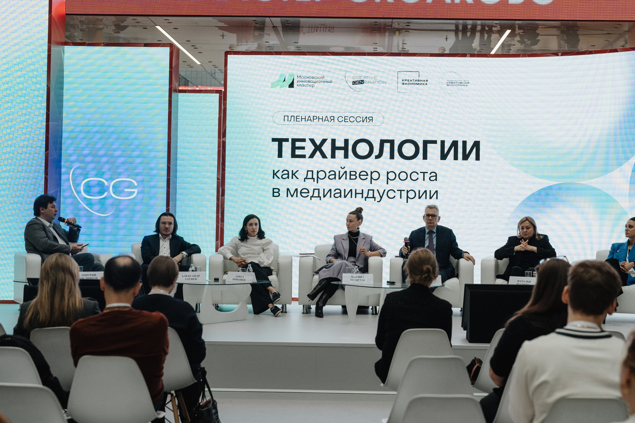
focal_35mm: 60
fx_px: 1058
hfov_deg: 33.4
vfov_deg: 22.6
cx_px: 354
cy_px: 179
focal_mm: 50
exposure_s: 1/1000
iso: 640
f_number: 2.8
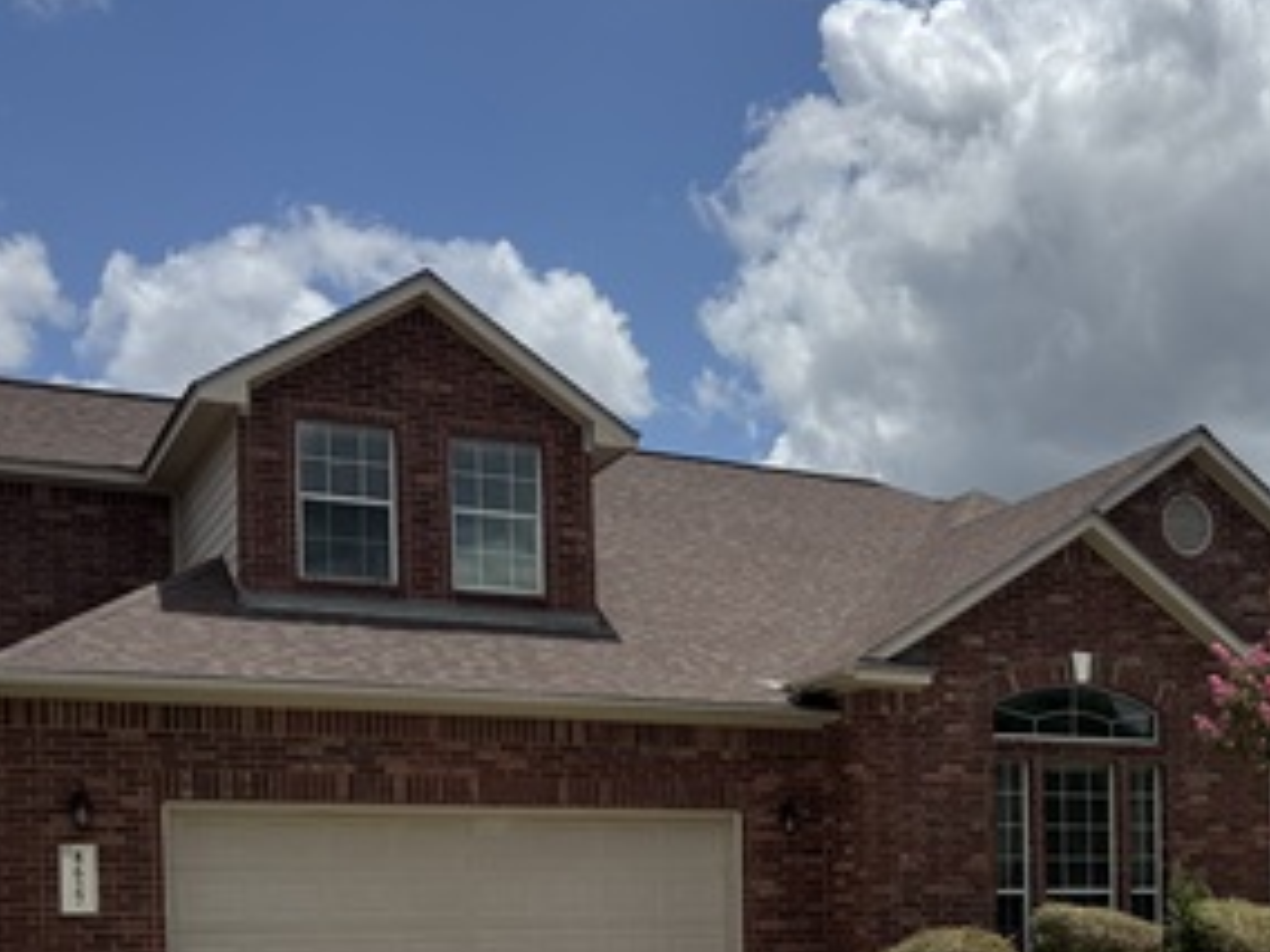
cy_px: 916
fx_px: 1981
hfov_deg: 33.7
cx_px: 1140
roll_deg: +1.0
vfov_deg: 25.9
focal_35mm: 54
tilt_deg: -1.3
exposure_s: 1/10417
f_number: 1.78
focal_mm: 6.76
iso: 80
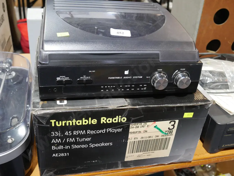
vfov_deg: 36.0
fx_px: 271
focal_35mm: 40
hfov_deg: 46.8
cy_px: 88
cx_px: 117
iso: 800
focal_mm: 20
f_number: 4.4
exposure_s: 1/60
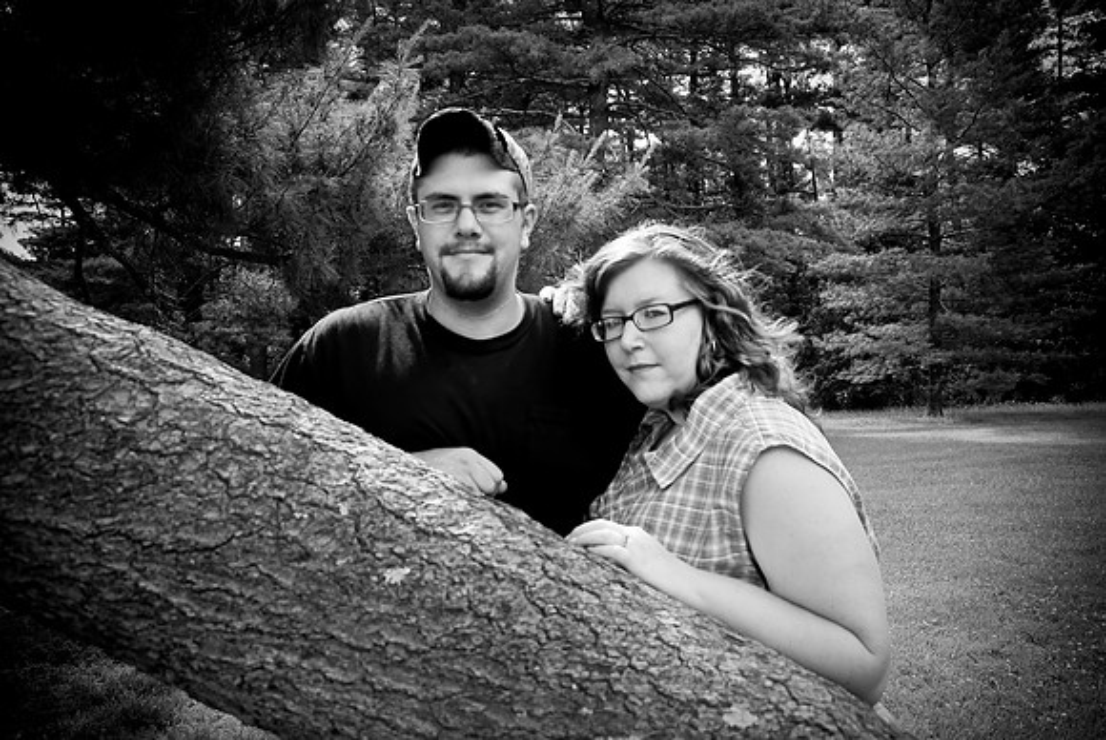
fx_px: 969
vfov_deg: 41.8
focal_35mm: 32
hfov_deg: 59.4
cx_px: 553
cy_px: 370
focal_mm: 21
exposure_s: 1/125
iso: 200
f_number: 5.6
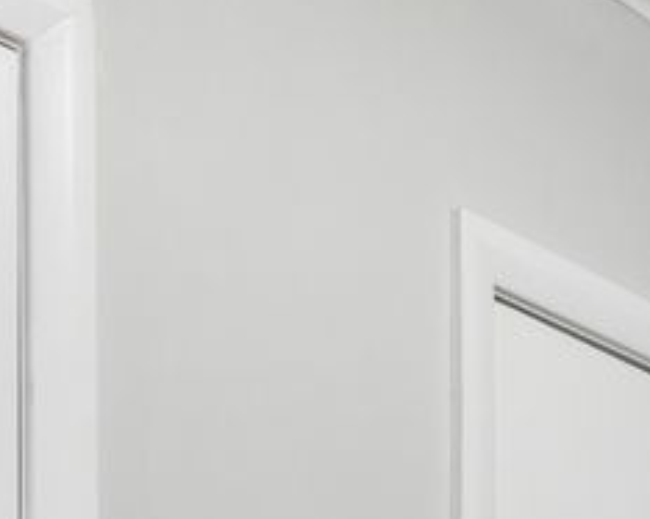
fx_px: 2000
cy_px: 1138
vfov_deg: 12.5
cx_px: 714
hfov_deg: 17.8
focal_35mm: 104
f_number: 7.1
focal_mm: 20
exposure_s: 1/80
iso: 640
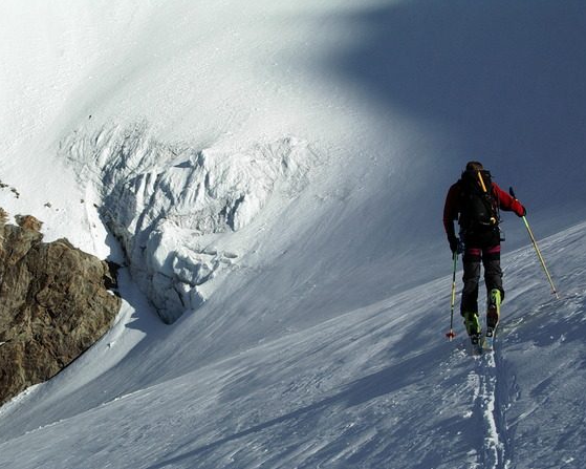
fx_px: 1144
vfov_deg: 23.1
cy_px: 234
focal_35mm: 66
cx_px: 278
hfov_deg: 28.7
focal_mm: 9.6
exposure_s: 1/500
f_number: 6.2
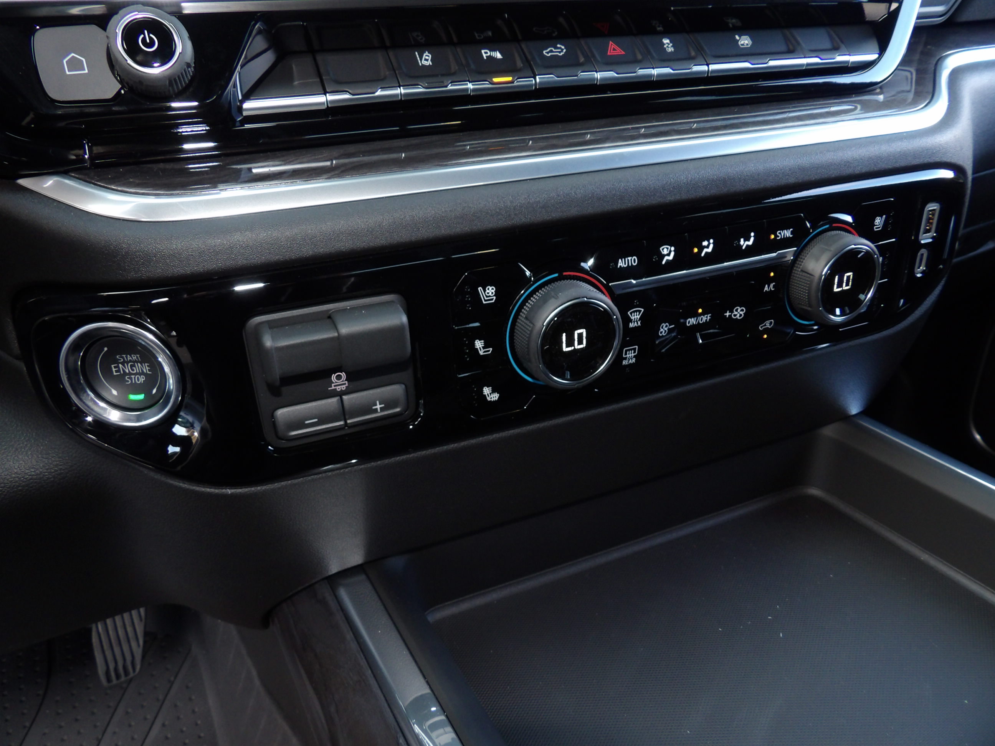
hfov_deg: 71.6
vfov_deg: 56.8
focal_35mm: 24
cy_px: 373
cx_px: 498
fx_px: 690
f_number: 3.2
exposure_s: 1/30
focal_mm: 4.3
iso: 200
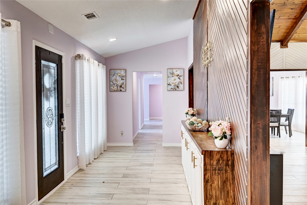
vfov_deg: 43.5
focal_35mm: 30
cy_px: 102
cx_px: 154
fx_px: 256
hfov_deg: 62.0
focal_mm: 30
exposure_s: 1/5
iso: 400
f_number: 8
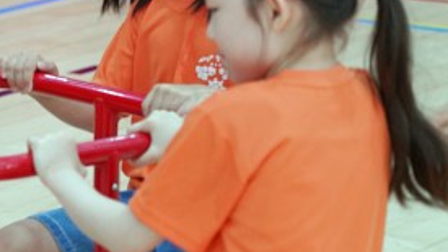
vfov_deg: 5.1
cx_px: -73
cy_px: 2
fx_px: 2852
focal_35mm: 240
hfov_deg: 8.9
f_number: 4
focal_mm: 70
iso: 1600
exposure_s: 1/160
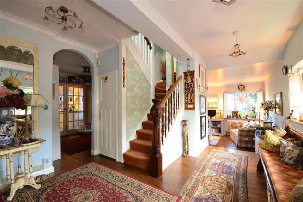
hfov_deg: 100.4
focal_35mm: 15
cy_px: 101
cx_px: 152
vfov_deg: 77.3
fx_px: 126
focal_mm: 10
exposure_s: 2
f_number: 13
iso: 400
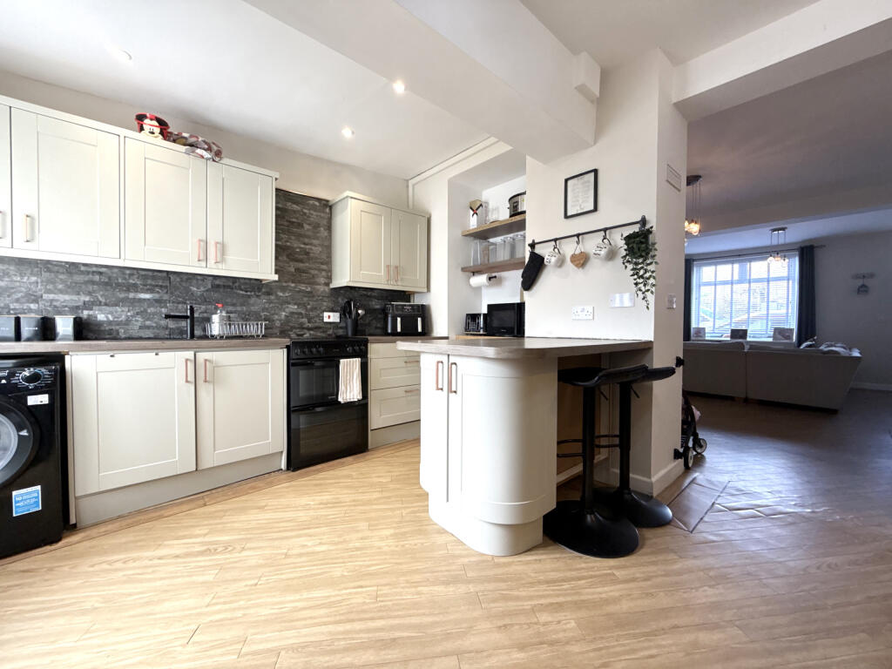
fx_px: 361
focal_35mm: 14
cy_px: 334
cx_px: 446
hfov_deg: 102.1
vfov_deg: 85.7
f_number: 2.2
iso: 160
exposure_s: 1/100
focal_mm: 2.22
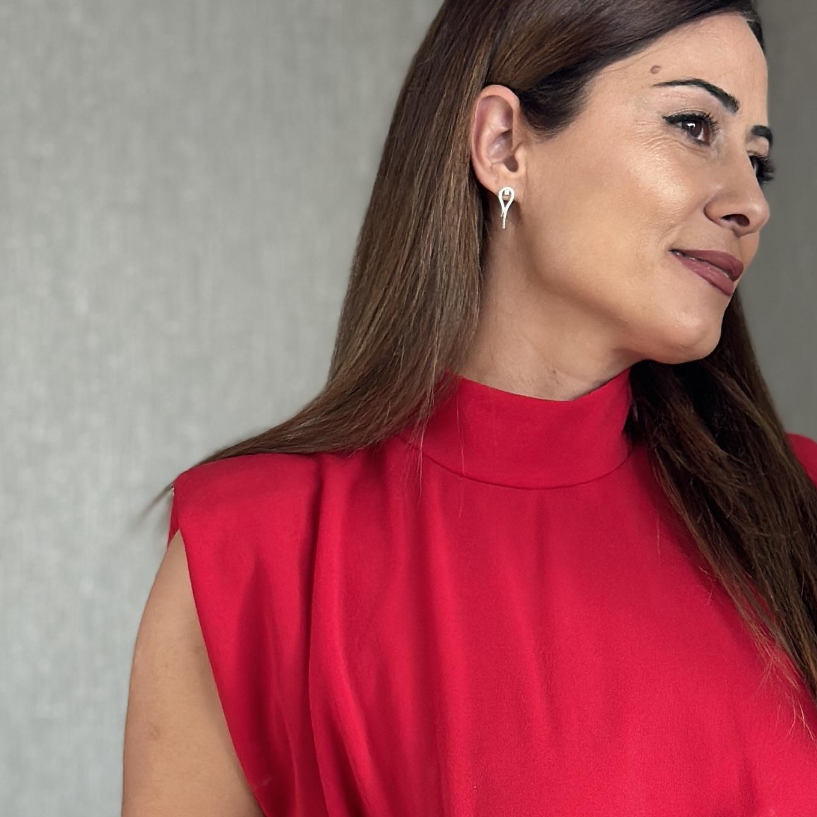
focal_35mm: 126
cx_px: 584
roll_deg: +2.0
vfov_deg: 13.5
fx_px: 3365
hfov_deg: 13.8
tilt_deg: -19.5
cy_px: 917
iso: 125
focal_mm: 6.86
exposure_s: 1/76
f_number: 1.78
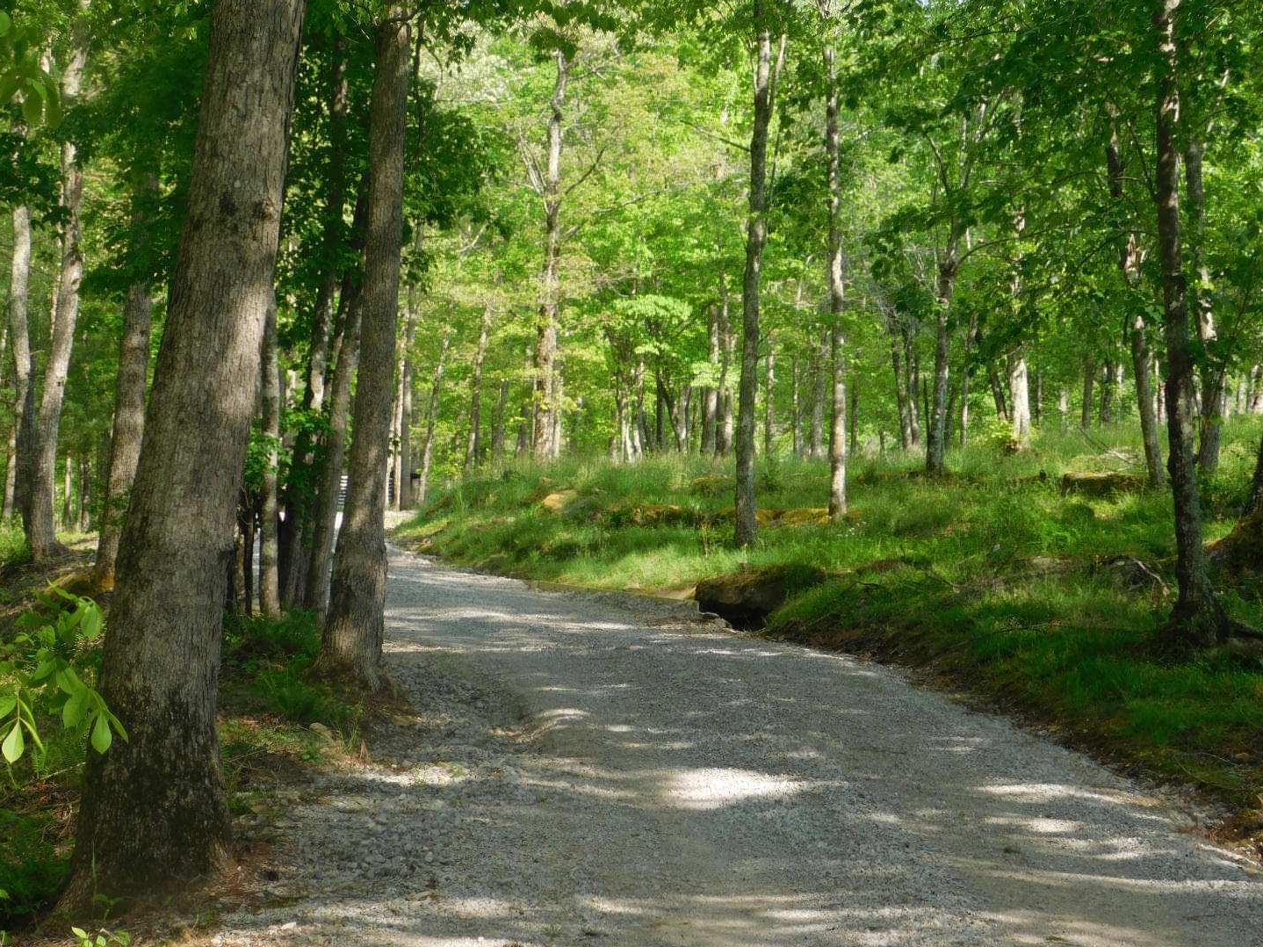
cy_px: 479
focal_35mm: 79
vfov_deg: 18.7
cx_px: 598
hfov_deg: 24.7
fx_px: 2882
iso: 125
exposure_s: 1/250
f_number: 4.3
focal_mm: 12.6
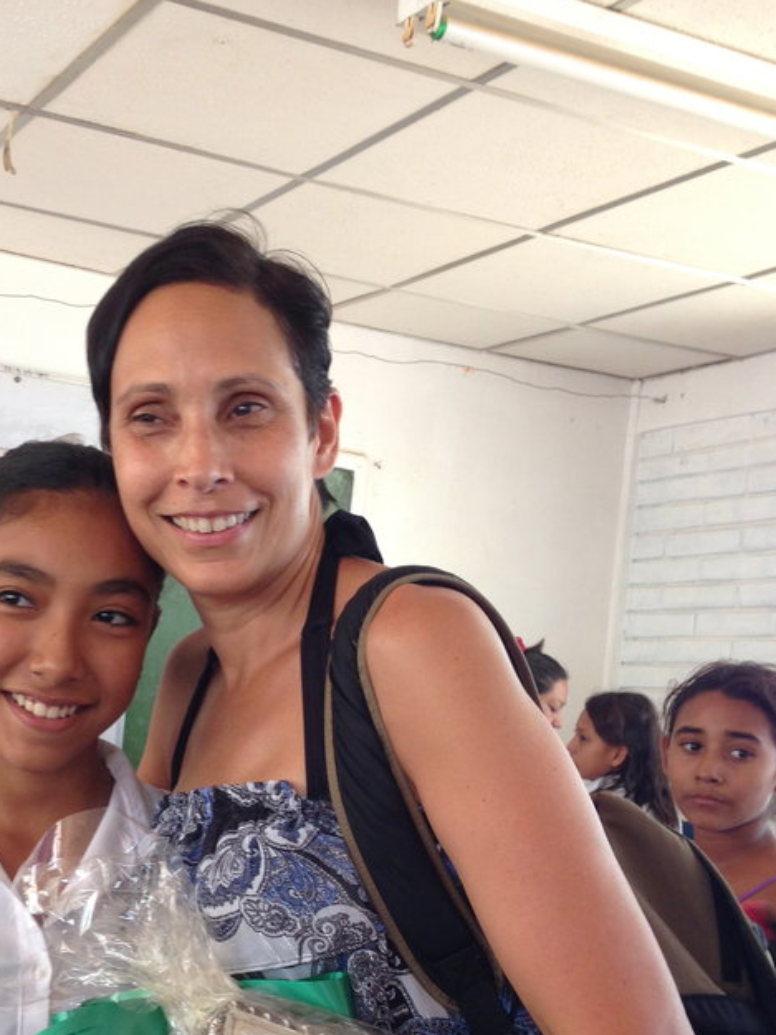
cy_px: 736
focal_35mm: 54
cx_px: 189
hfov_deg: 26.6
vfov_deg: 35.0
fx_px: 1615
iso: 50
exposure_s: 1/24
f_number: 2.4
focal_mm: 4.12
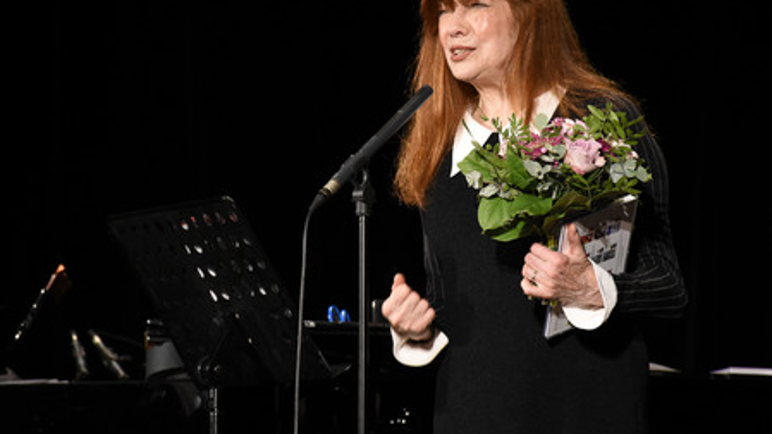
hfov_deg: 9.8
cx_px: 386
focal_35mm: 221
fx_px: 4522
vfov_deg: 5.5
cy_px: 181
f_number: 6.3
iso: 3200
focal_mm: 140
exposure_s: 1/100
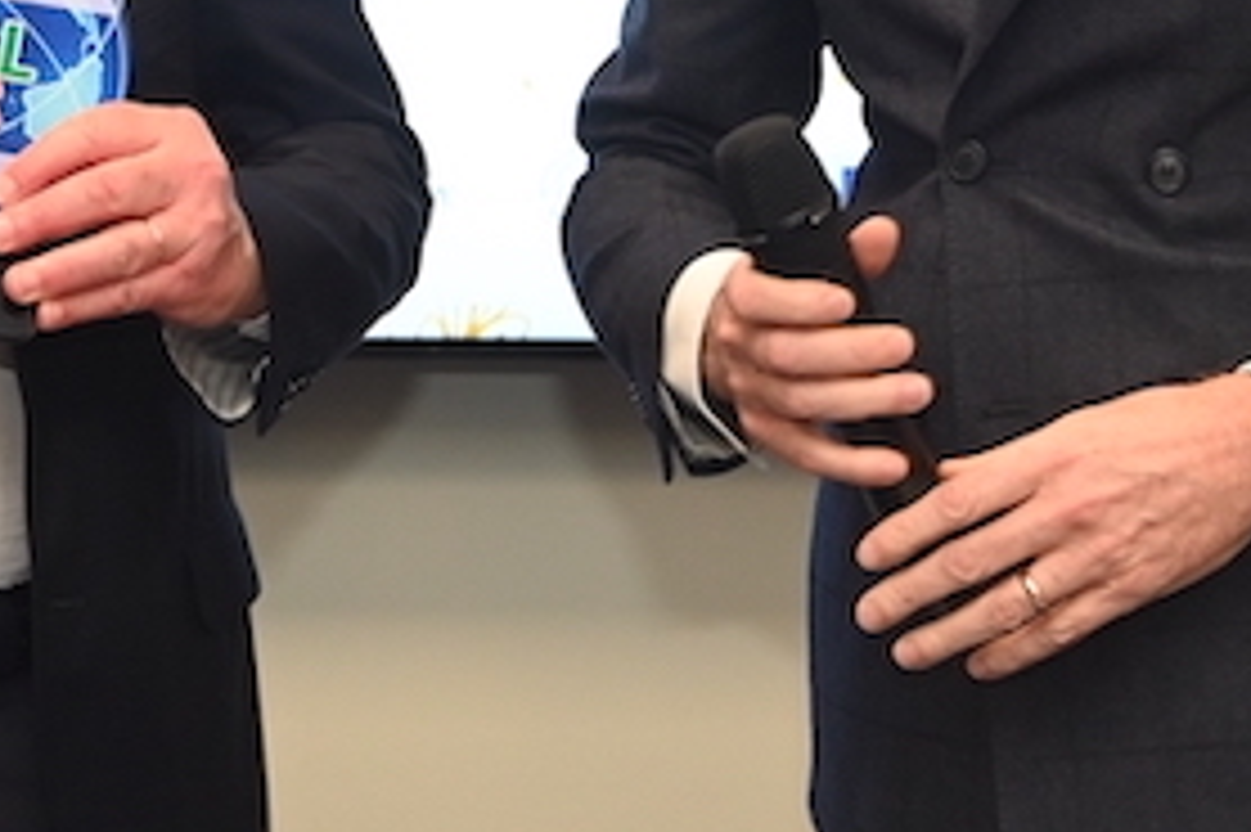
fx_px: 5626
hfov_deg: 12.6
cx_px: 297
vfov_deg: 8.3
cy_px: -272
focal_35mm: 162
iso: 1250
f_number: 4
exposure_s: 1/125
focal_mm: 50
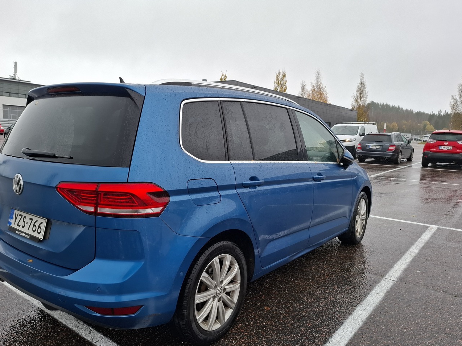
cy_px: 188
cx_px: 208
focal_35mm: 26
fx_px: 347
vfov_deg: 53.0
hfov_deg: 67.1
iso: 50
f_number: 1.8
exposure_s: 1/172
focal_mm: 5.54
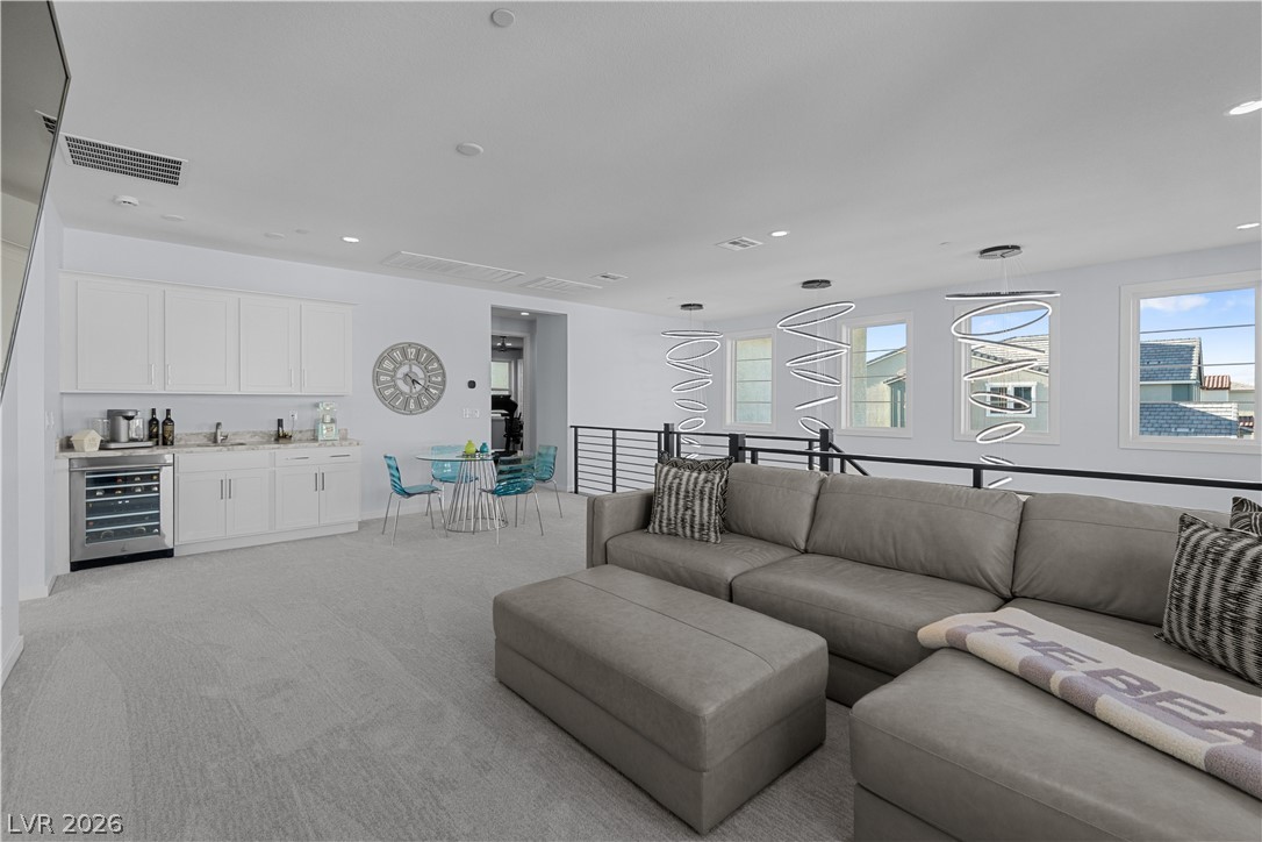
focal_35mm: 15
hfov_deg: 100.4
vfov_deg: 77.3
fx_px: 526
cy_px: 421
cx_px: 631
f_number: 8
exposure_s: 1/15
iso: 400
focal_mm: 10
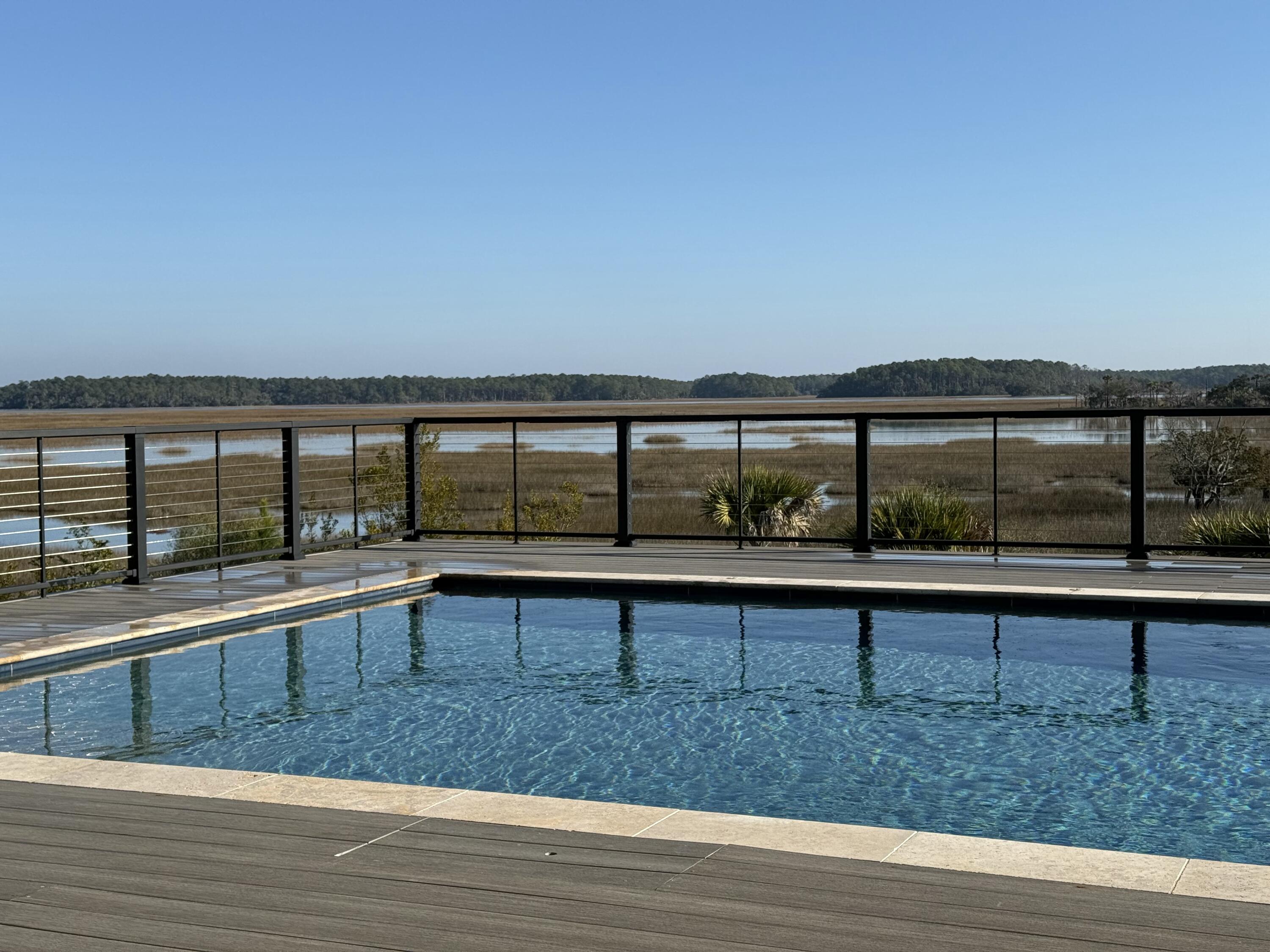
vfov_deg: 30.3
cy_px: 476
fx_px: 1761
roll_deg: +1.2
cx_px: 635
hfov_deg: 39.7
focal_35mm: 48
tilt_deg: -1.5
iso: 64
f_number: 1.78
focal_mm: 6.76
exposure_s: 1/4587
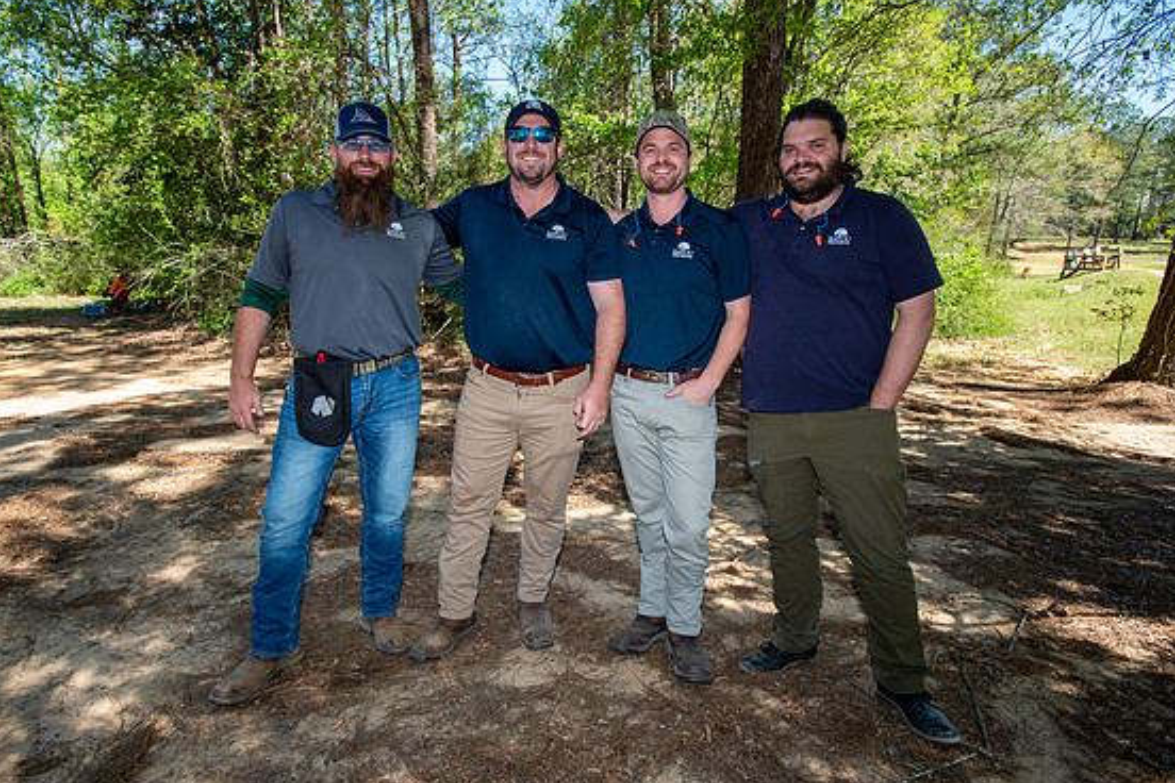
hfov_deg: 81.2
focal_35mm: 21
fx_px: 685
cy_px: 381
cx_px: 577
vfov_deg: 59.5
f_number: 5.6
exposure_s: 1/250
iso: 250
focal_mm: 20
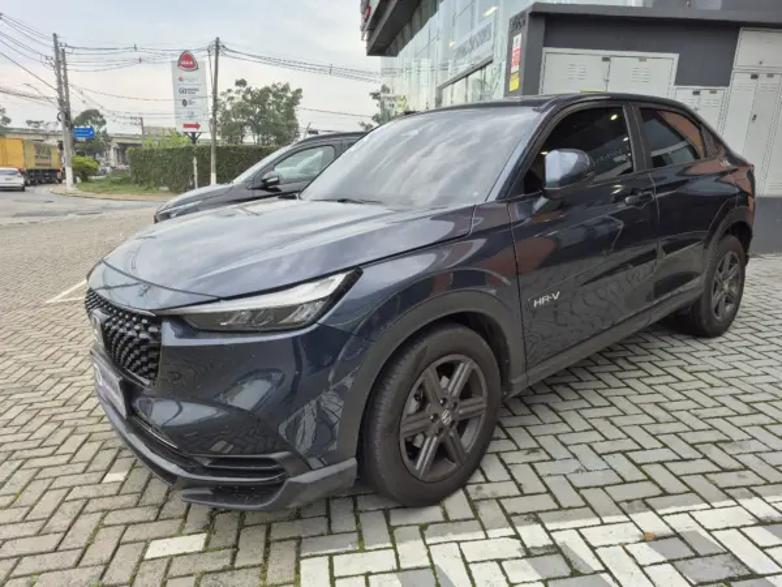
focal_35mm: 23
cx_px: 391
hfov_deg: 73.9
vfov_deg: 58.9
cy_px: 294
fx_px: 520
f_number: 1.8
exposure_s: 1/211
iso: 25
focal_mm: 5.4
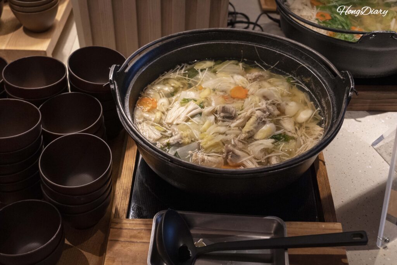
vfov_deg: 29.3
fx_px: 507
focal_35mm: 46
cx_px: 198
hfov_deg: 42.7
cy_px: 132
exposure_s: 1/160
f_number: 5.6
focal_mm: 46
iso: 6400
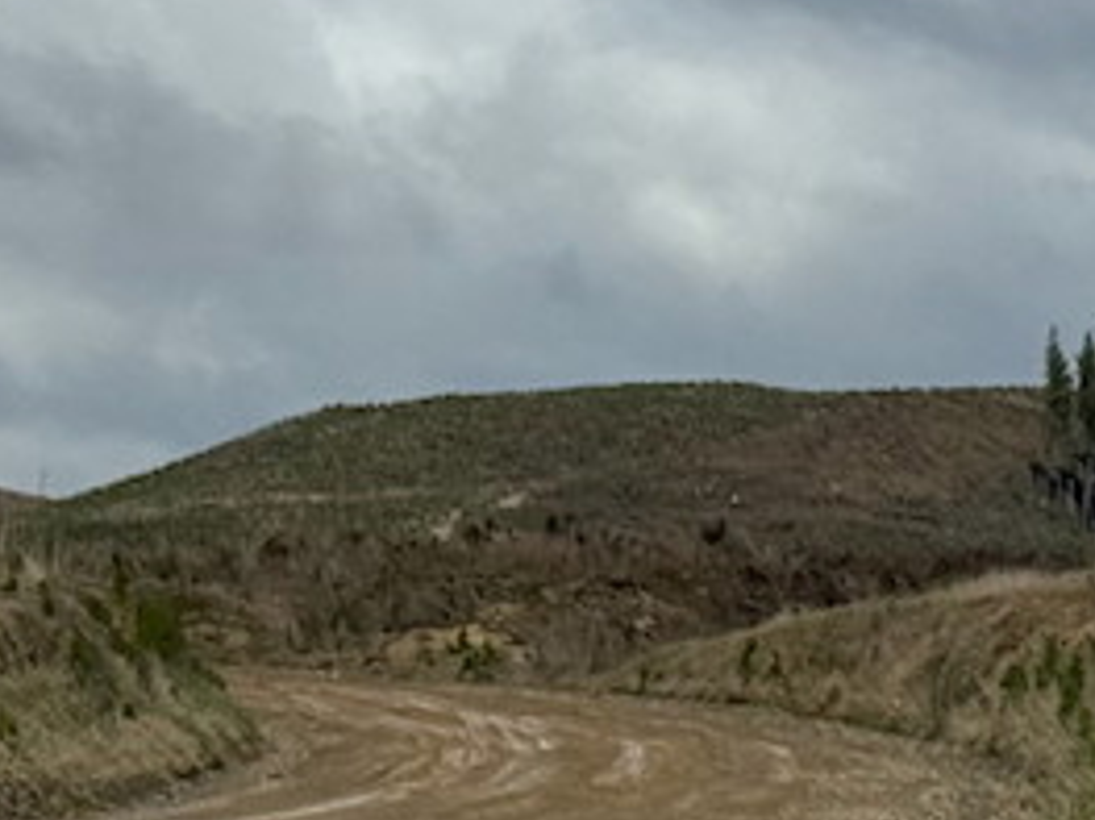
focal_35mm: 219
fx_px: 6924
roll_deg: -0.1
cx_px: -421
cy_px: 83
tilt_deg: +4.9
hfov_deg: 8.9
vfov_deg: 6.8
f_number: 1.78
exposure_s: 1/12500
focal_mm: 6.76
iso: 64
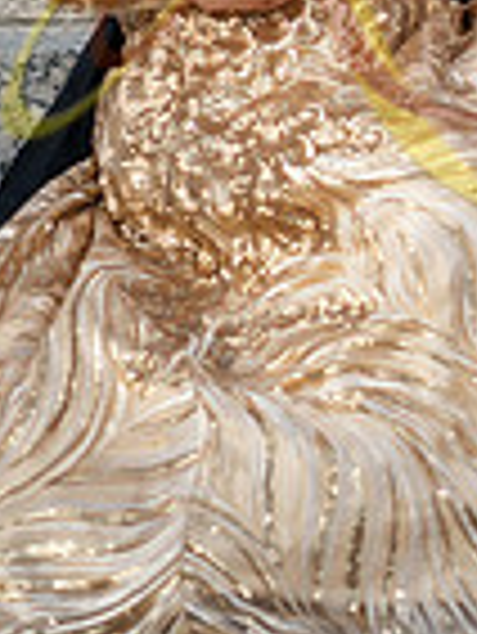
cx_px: 490
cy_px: -108
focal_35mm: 261
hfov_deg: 5.7
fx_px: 4788
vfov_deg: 7.5
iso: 200
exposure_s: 1/2000
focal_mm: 85
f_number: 2.2
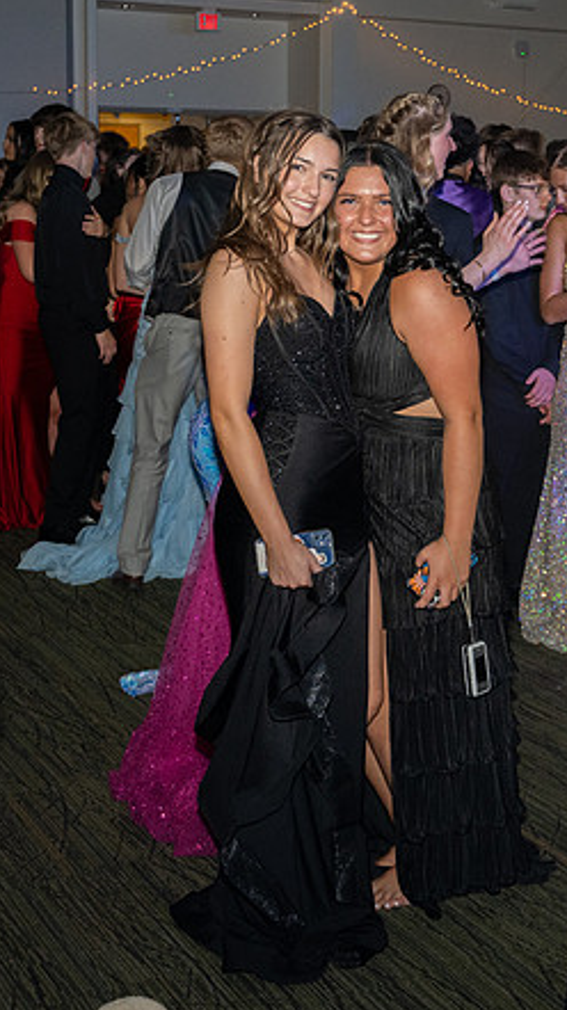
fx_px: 1553
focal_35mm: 58
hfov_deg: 20.5
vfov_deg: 35.6
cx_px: 455
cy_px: 324
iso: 500
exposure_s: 1/200
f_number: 4
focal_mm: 24
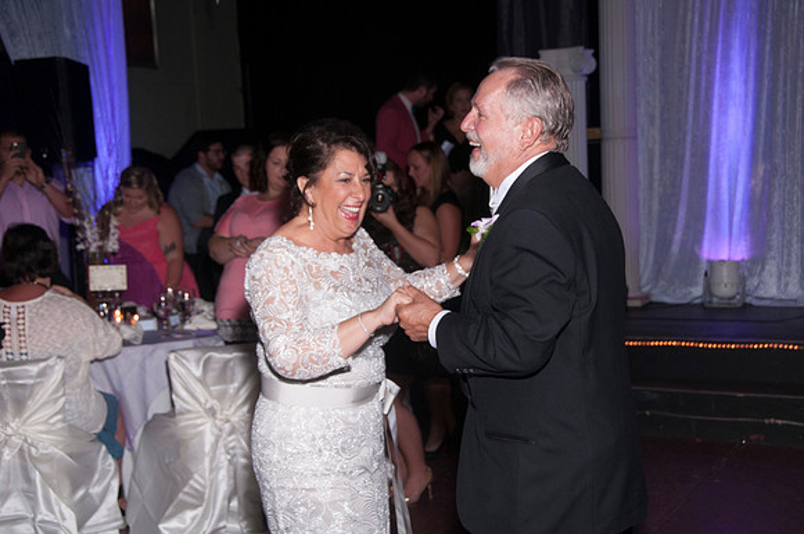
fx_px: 1171
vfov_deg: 25.7
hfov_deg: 37.9
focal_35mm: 52
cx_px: 402
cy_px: 267
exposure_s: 1/60
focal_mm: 35
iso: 400
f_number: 5.6
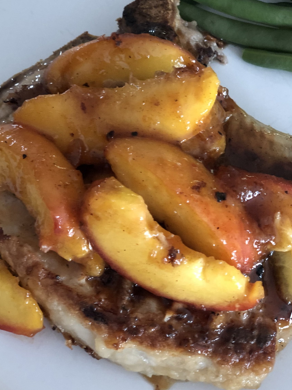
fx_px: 821
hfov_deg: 20.2
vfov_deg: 26.7
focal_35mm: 73
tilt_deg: -65.3
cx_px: 164
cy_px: 172
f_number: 2.4
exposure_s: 1/9
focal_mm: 6
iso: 160
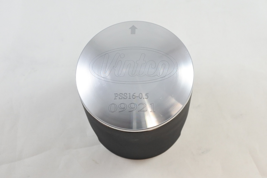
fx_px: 282
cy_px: 89
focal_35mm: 38
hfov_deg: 50.7
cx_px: 134
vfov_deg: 35.1
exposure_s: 1/125
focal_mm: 14.3
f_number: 4
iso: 450
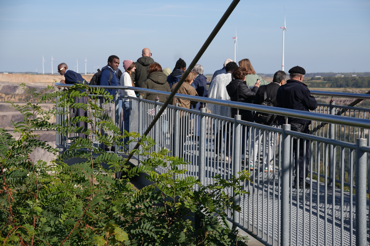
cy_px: 123
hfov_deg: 28.5
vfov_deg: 19.2
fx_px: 728
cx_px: 185
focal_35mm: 71
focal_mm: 47.2
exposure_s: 1/640
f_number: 5.6
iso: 100
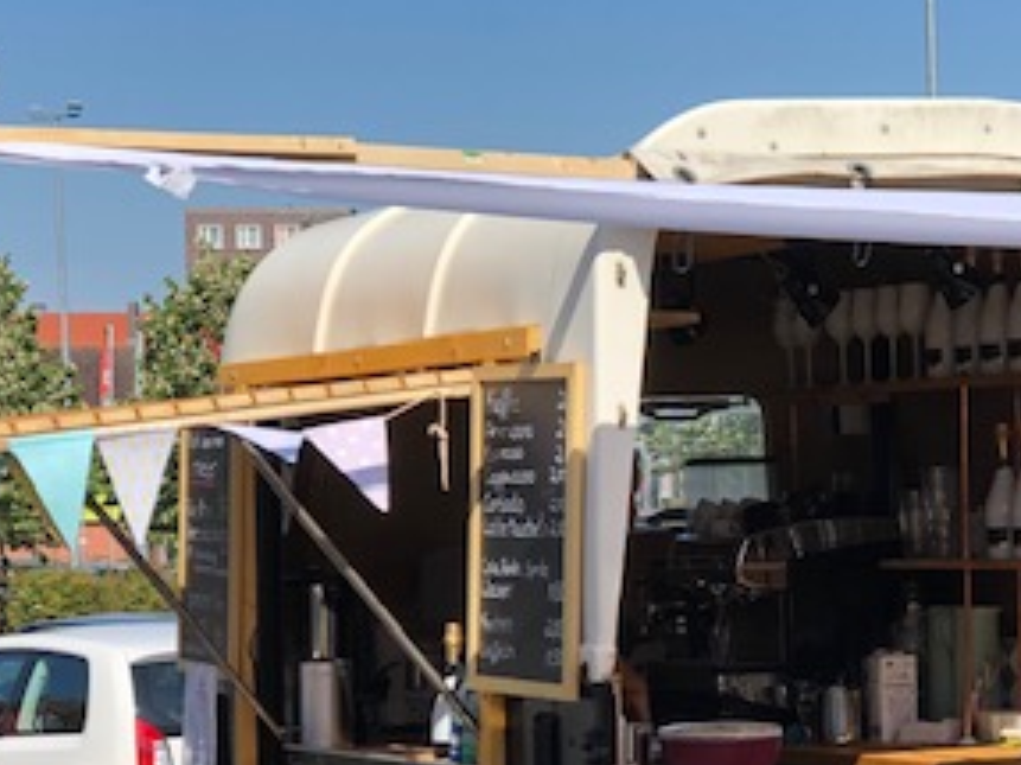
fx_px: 3744
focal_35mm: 127
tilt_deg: -4.1
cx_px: 918
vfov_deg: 11.5
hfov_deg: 15.4
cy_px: 776
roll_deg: +0.5
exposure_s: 1/510
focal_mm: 6.6
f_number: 2.8
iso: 20
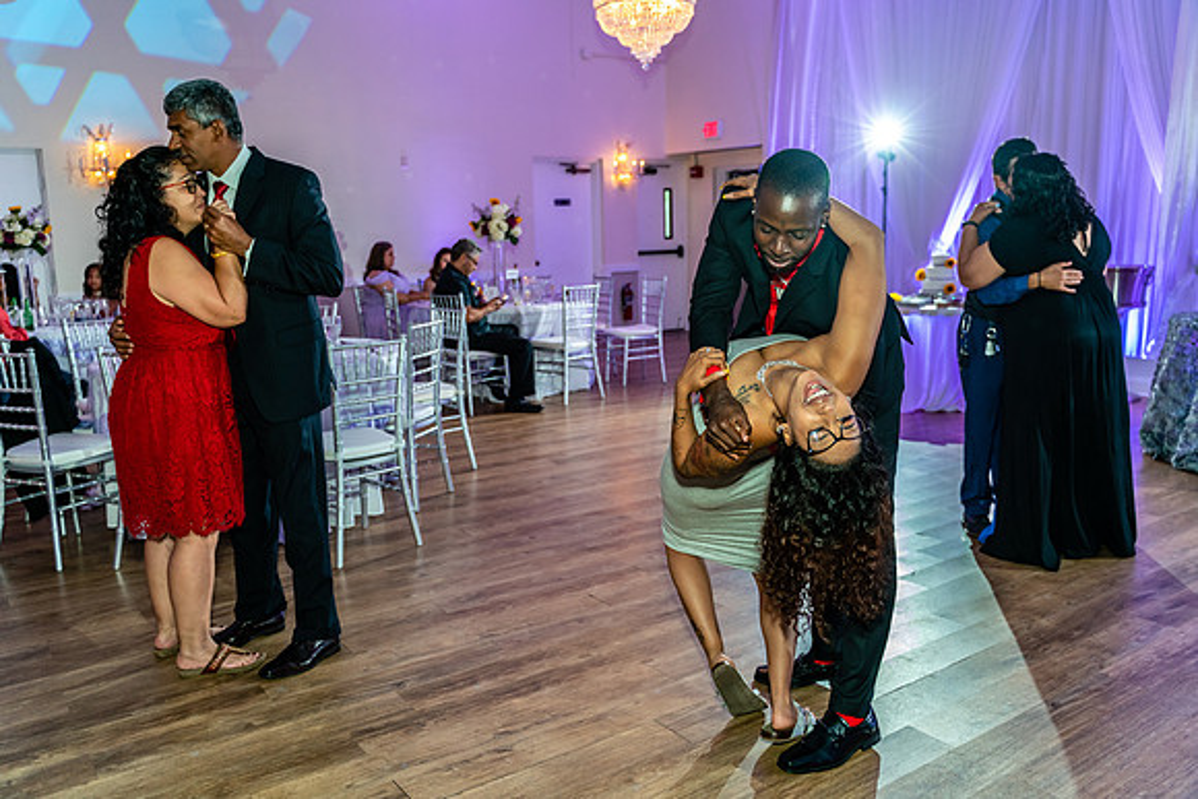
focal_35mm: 30
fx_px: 999
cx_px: 599
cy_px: 400
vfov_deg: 43.6
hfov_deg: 61.9
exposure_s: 1/125
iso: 1600
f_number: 3.2
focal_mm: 30
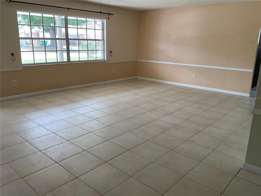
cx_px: 130
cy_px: 98
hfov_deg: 61.7
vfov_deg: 48.2
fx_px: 219
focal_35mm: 29
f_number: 1.8
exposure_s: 1/120
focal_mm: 3
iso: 40
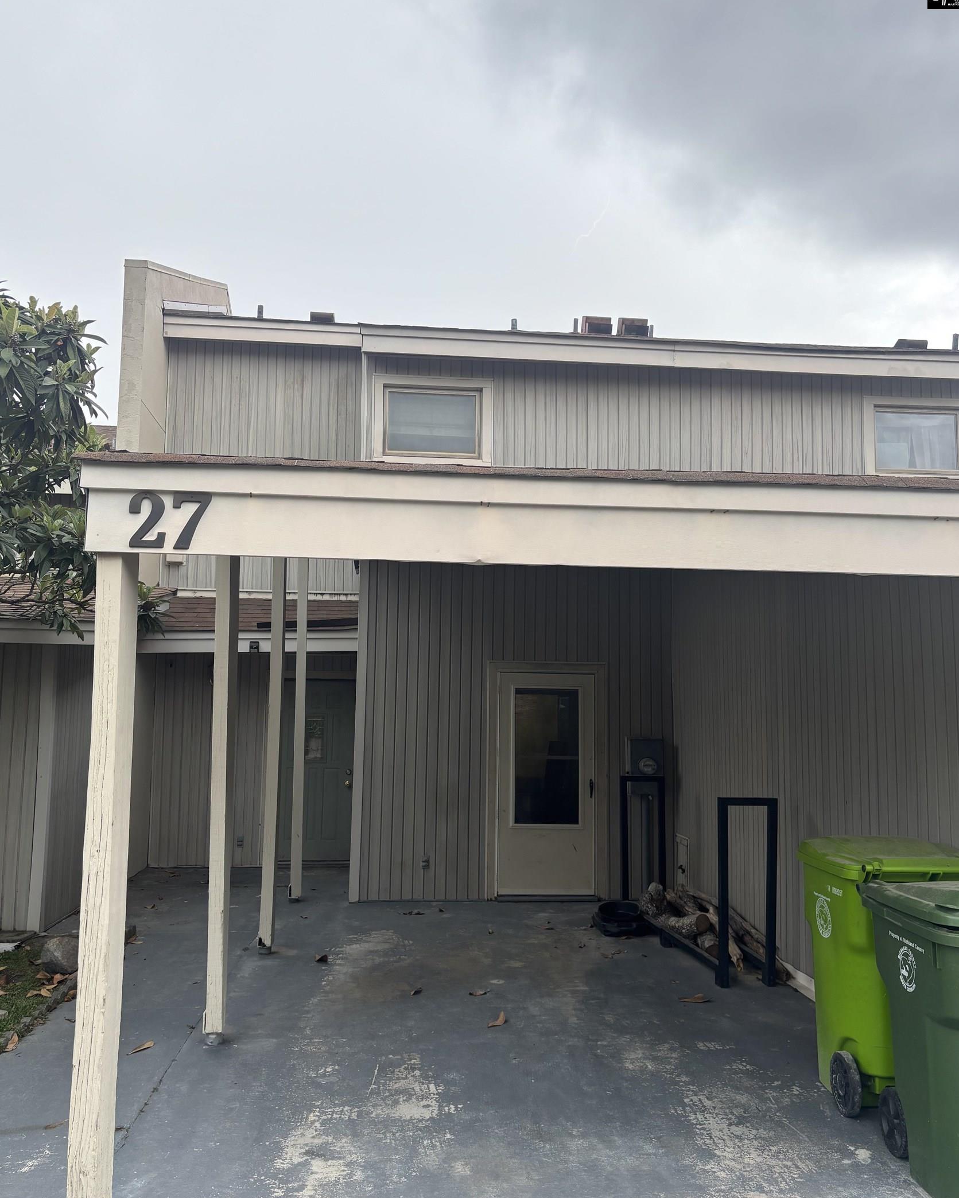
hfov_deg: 51.5
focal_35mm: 28
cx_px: 487
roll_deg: -1.6
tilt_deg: +6.1
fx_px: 993
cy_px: 641
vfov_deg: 62.1
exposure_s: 1/218
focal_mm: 5.96
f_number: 1.6
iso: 40
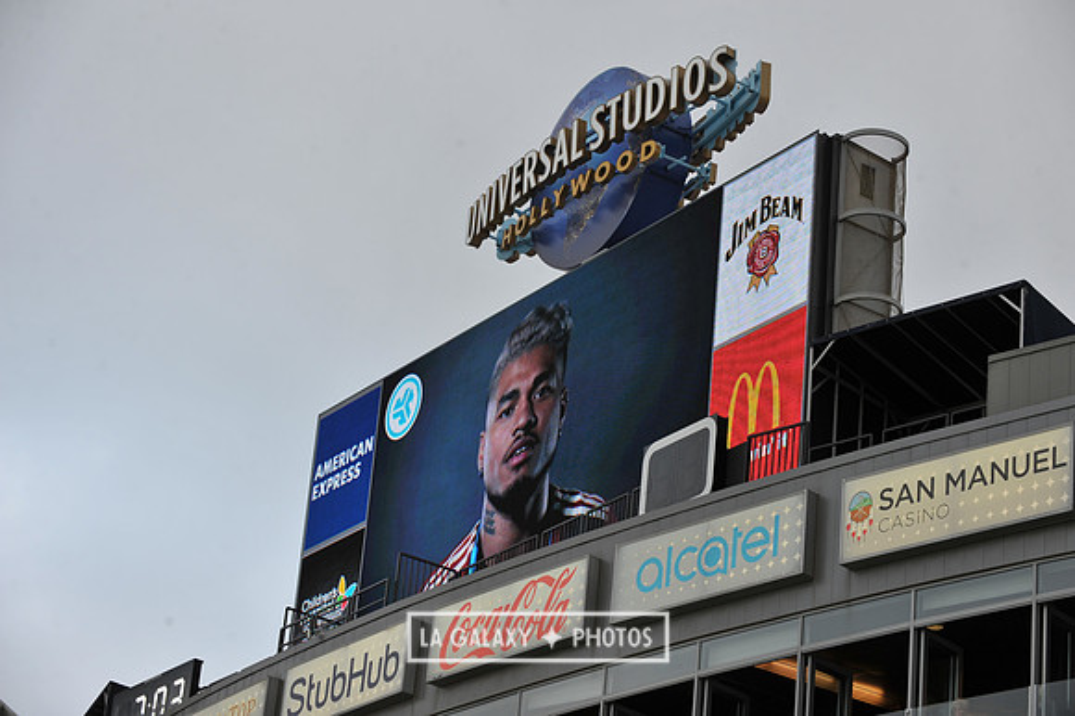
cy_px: 358
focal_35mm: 102
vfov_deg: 13.4
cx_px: 538
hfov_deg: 20.0
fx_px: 3044
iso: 400
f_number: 7.1
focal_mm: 102
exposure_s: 1/200
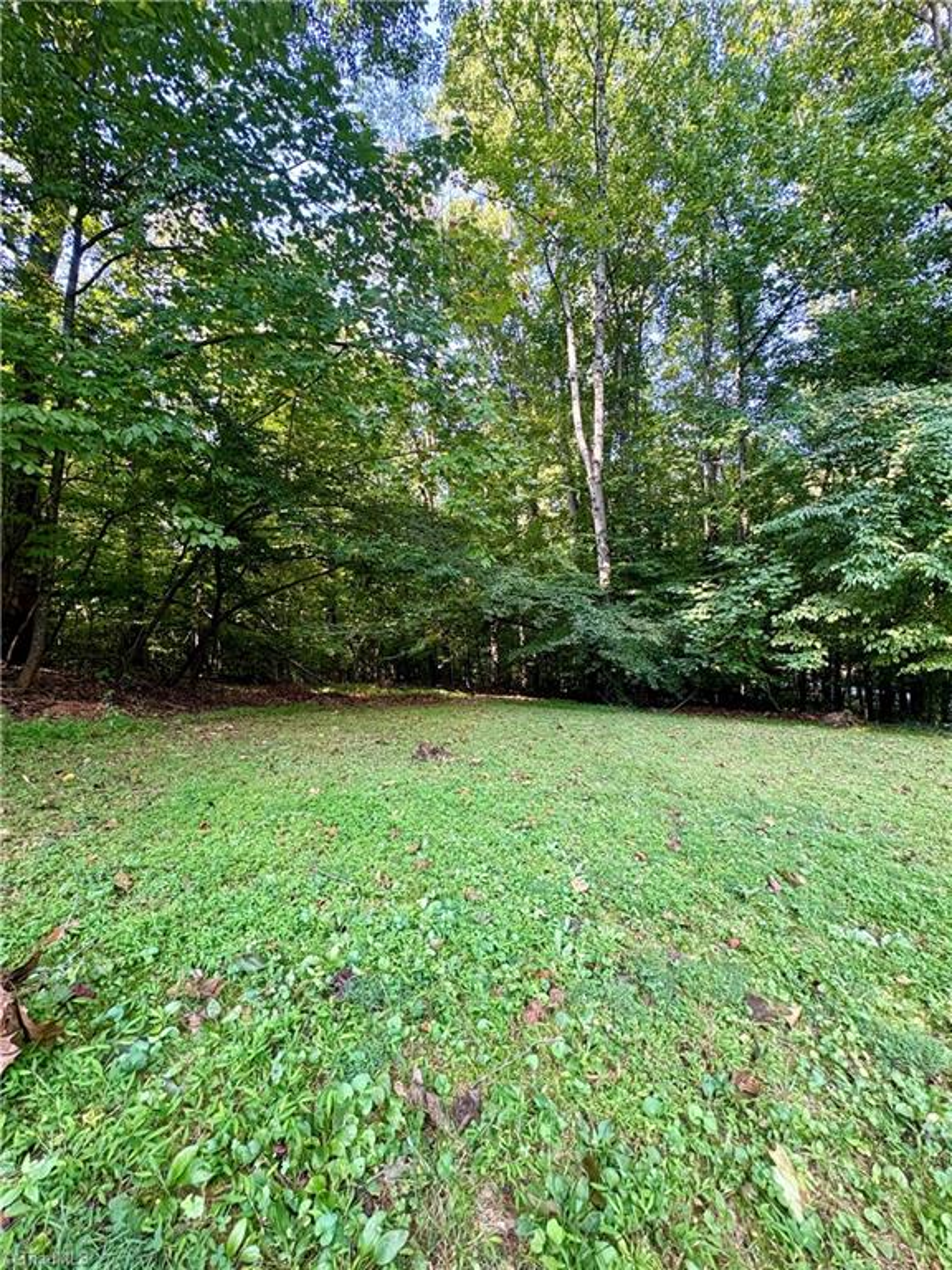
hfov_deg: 85.7
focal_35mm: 14
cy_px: 635
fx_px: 513
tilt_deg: +0.7
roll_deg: +1.8
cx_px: 476
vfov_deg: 102.1
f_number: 2.2
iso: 125
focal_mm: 2.22
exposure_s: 1/99
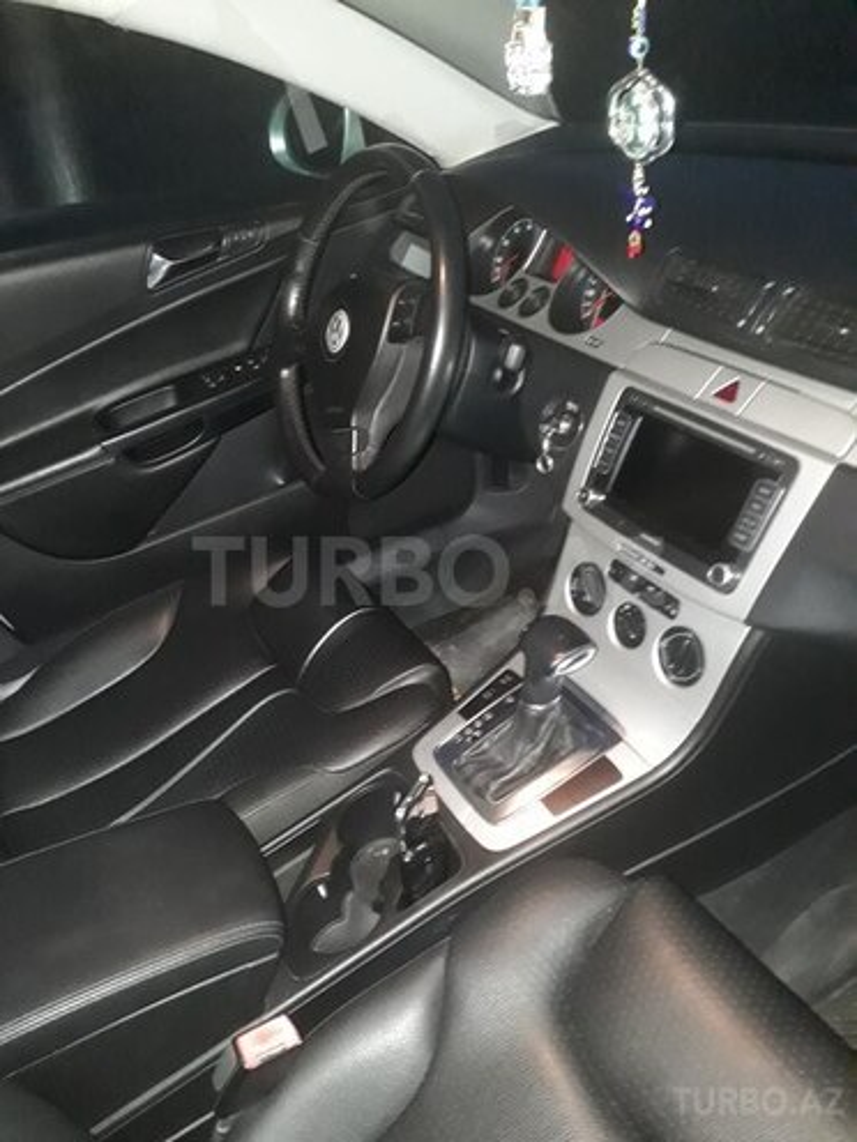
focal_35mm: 27
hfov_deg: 51.4
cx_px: 428
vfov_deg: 65.3
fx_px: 891
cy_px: 571
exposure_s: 1/17
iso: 500
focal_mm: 3.6
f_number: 1.9
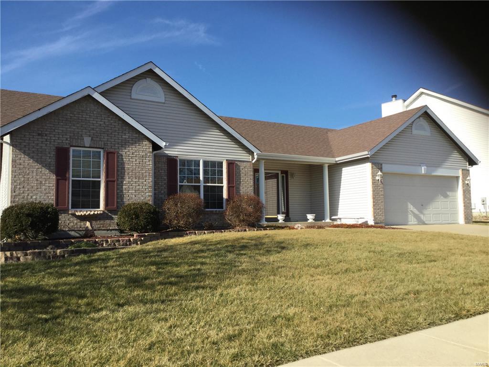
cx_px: 244
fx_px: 438
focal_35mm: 31
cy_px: 184
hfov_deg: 58.4
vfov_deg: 45.4
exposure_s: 1/1031
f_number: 2.4
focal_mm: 3.3
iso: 25
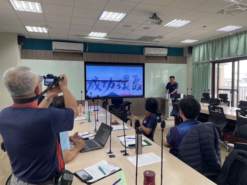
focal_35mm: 26
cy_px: 92
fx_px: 186
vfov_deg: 53.1
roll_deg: +1.0
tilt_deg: -2.9
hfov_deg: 67.3
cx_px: 124
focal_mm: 4.2
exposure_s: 1/120
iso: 100
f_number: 1.6
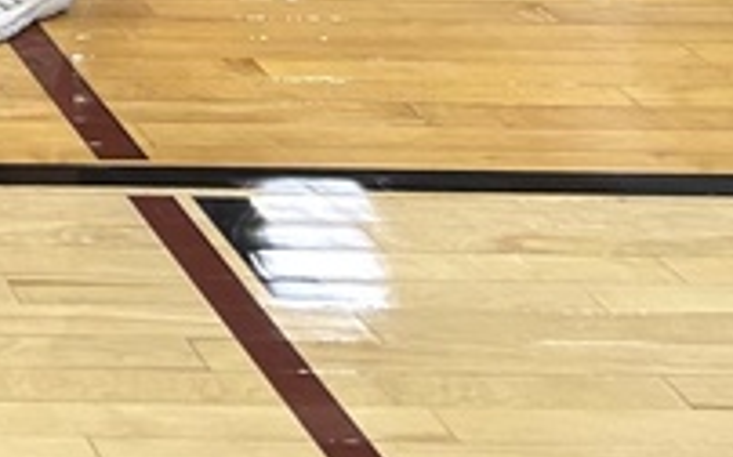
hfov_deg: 12.3
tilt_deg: -7.7
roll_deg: -0.3
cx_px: -951
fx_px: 2795
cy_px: -809
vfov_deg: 8.2
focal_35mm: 140
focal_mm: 5.7
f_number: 1.5
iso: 100
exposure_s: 1/60
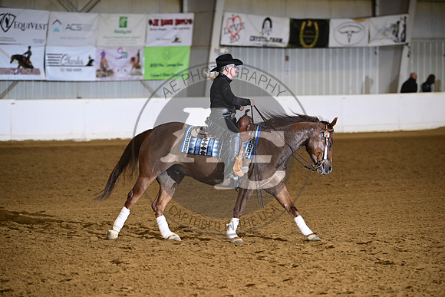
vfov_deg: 6.9
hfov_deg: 10.3
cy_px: 148
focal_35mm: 200
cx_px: 222
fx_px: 2473
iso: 2500
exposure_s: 1/200
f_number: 4
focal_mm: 200
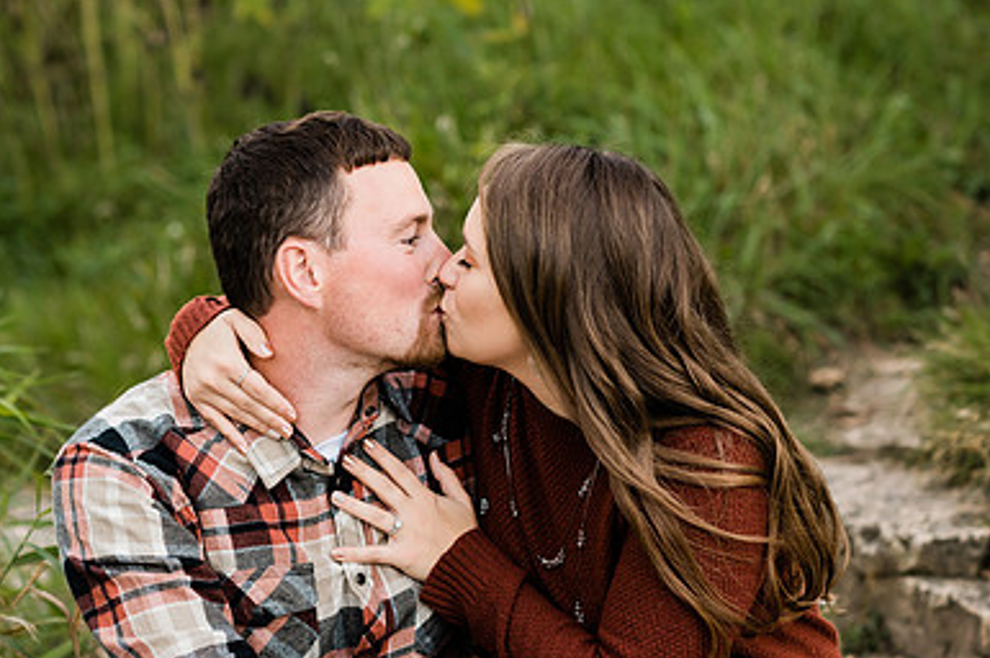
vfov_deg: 10.7
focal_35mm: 128
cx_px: 447
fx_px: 3517
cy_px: 442
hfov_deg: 16.0
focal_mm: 85
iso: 500
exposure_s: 1/200
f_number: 2.5
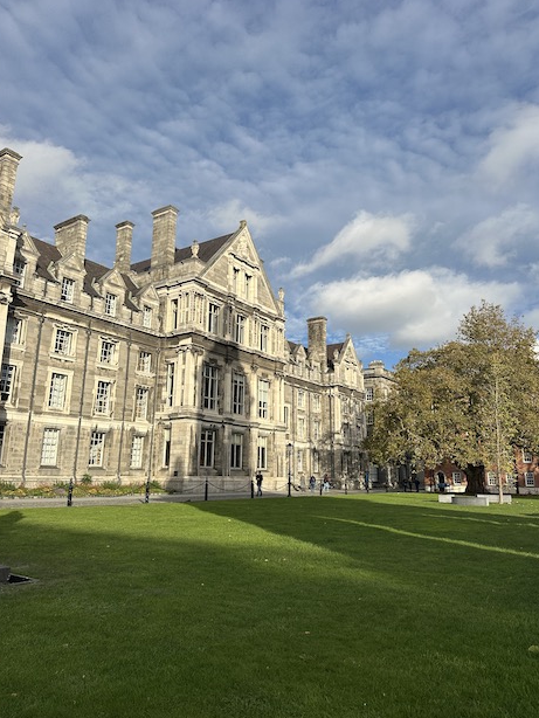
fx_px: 519
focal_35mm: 25
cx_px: 263
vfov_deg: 69.4
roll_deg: -0.6
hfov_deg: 54.9
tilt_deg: +12.9
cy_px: 351
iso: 80
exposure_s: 1/4762
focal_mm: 6.86
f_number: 1.78
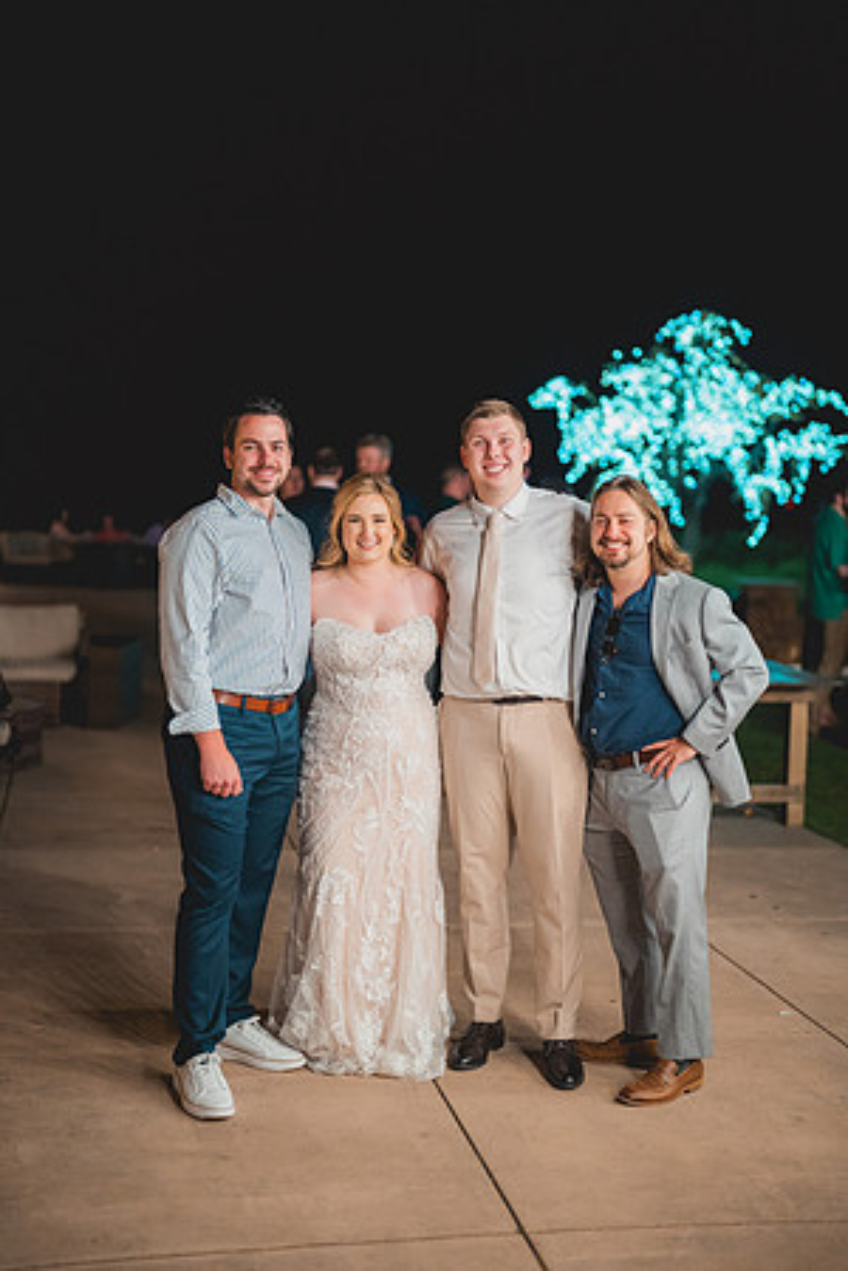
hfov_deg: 27.0
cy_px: 636
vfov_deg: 39.6
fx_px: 1767
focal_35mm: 50
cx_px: 424
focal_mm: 50
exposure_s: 1/200
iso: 2000
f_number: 1.2
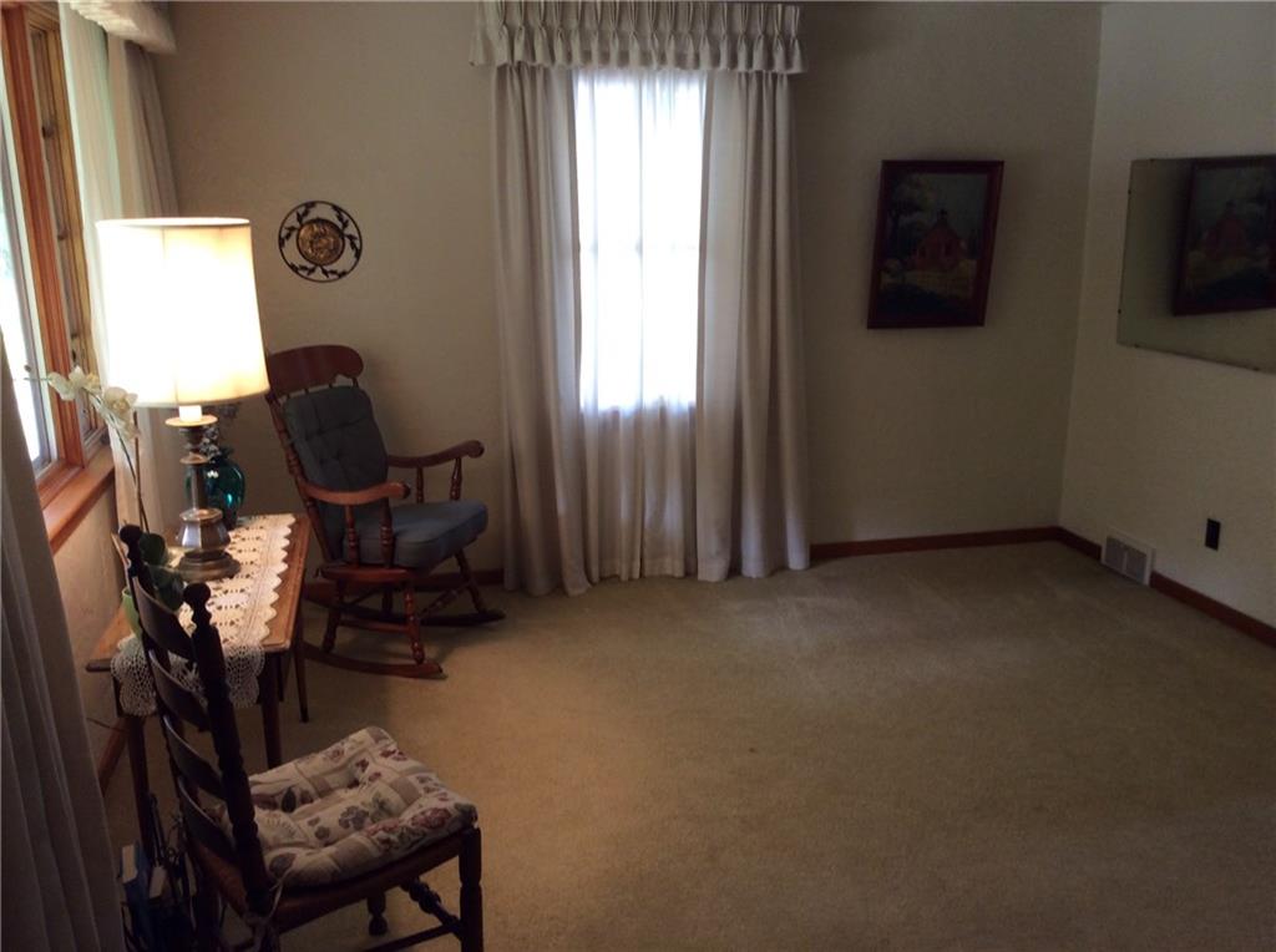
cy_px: 476
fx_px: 1177
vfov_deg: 44.0
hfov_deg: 56.9
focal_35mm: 32
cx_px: 638
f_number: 2.4
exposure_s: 1/24
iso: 40
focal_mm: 3.3
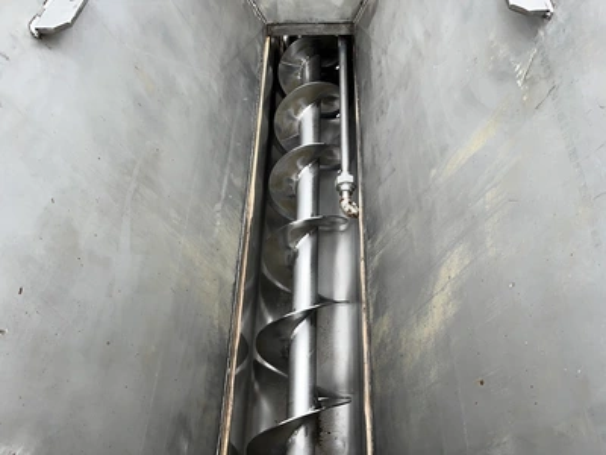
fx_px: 455
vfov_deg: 53.1
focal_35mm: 26
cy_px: 228
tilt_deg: -61.0
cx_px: 303
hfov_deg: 67.3
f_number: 1.6
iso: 32
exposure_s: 1/657
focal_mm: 5.1
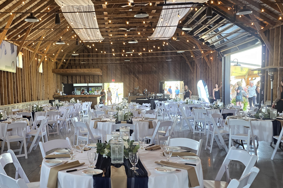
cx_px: 102
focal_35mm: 38
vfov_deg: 34.8
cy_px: 124
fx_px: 299
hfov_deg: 50.1
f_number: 1.7
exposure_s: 1/120
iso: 250
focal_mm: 6.3
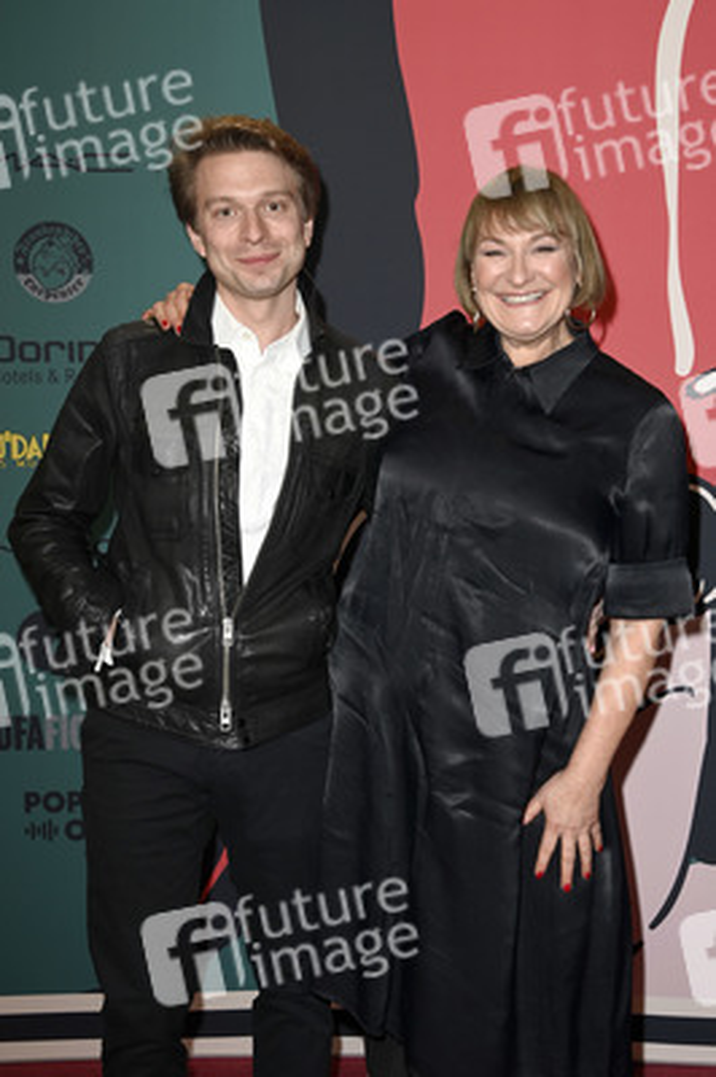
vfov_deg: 34.5
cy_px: 538
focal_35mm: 58
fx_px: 1733
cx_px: 358
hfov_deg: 23.3
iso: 500
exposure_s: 1/200
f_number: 5.6
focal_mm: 58
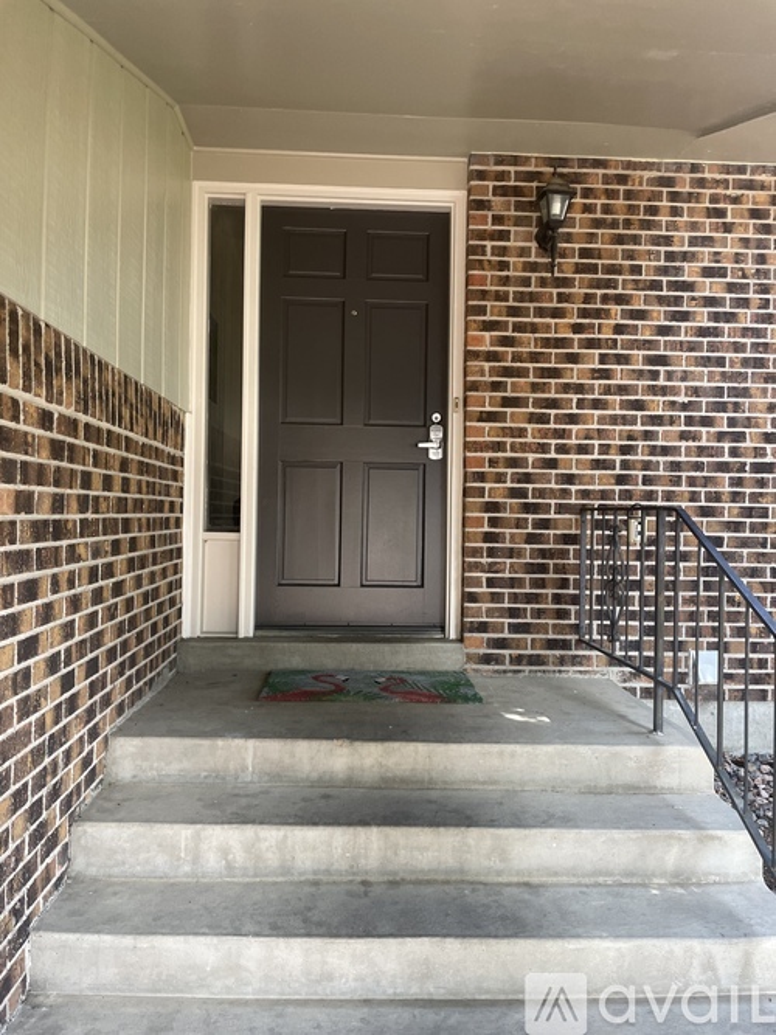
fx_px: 777
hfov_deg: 53.0
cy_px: 518
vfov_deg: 67.3
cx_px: 388
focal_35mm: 26
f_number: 1.6
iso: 100
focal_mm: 4.2
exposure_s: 1/121
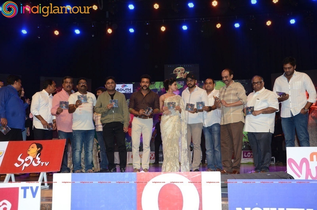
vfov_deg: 34.1
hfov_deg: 49.6
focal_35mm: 39
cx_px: 158
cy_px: 105
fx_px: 343
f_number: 5.6
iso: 1000
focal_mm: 26
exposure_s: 1/125
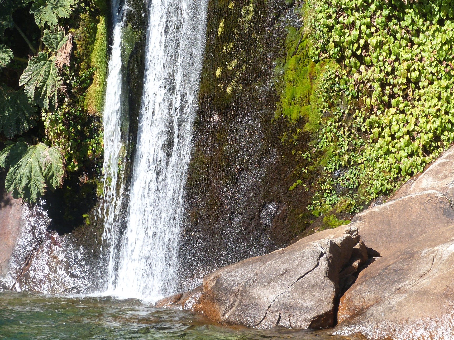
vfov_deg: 12.4
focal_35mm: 119
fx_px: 1561
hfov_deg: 16.5
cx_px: 194
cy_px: 93
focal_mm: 14.5
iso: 125
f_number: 5
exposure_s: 1/250
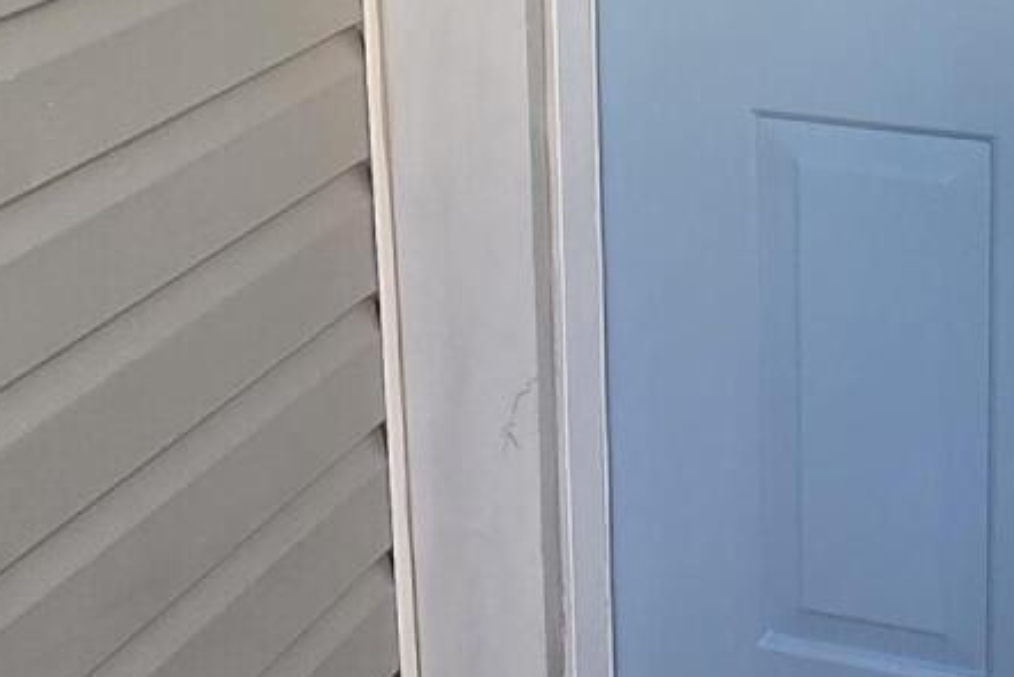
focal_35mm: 61
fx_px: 1719
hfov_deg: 30.4
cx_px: 1025
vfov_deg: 20.1
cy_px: -245
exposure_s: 1/719
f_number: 2.2
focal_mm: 2.2
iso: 125
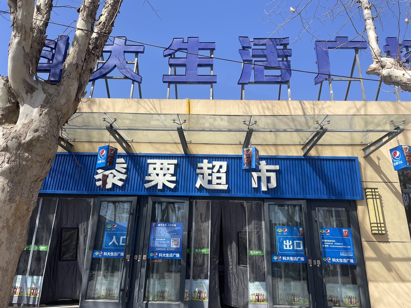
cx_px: 206
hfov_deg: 67.3
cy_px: 154
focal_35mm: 26
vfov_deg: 53.1
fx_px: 309
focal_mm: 4.2
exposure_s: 1/2506
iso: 32
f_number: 1.6
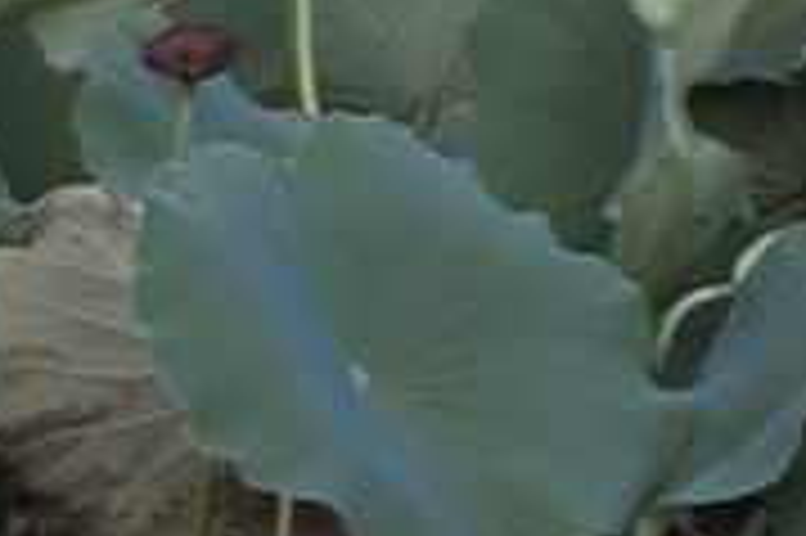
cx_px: -1576
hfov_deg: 4.2
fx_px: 10491
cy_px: 1347
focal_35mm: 469
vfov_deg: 2.9
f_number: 4
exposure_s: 1/250
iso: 100
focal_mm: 70
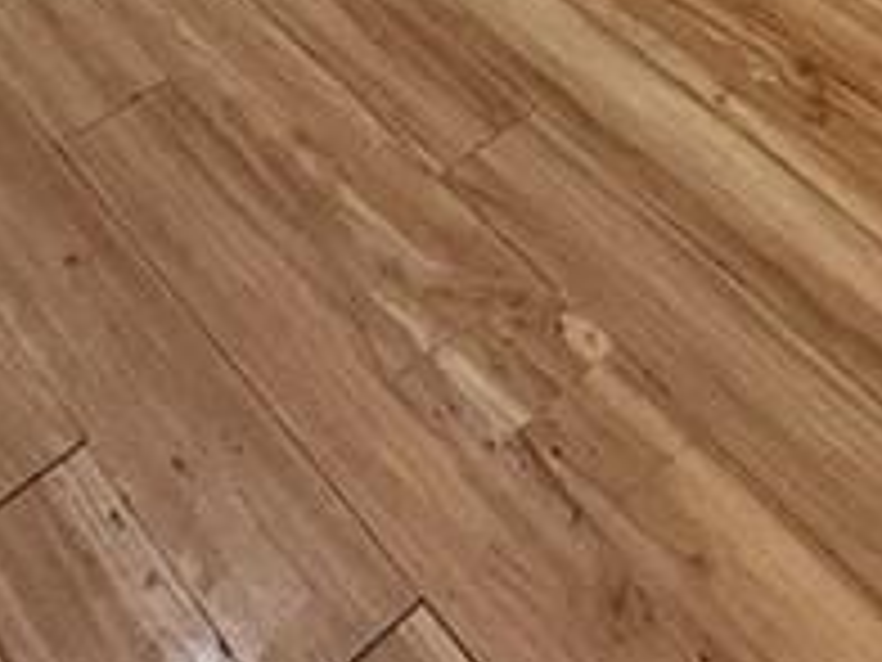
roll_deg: +0.9
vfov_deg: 13.8
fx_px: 1860
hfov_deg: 26.0
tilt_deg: -11.5
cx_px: 747
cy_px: -964
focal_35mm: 73
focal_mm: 2.22
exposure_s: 1/60
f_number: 2.2
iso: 640
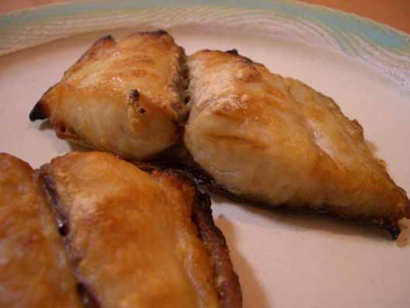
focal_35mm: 35
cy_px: 154
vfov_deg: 40.7
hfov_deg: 52.6
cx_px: 205
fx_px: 415
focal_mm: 5.8
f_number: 2.6
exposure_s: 1/8
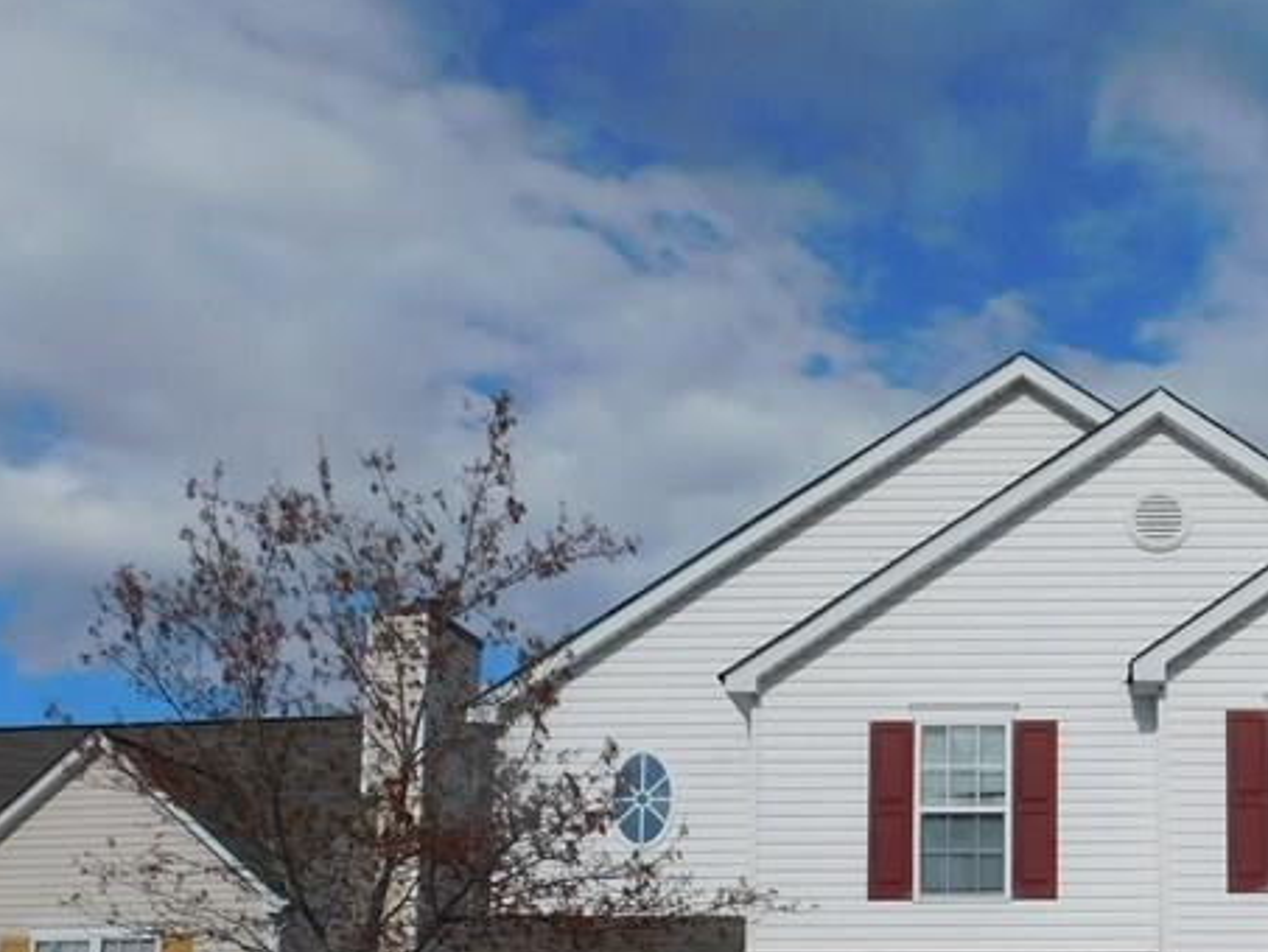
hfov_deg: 34.8
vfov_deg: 26.4
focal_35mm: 52
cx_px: 1136
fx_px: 1905
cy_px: 972
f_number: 6
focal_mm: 4
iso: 125
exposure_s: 1/1000
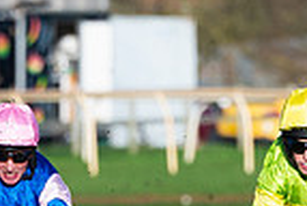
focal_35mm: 1525
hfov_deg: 1.3
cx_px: 283
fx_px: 13032
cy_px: 356
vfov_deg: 0.9
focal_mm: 200
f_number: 3.5
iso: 250
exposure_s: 1/5000
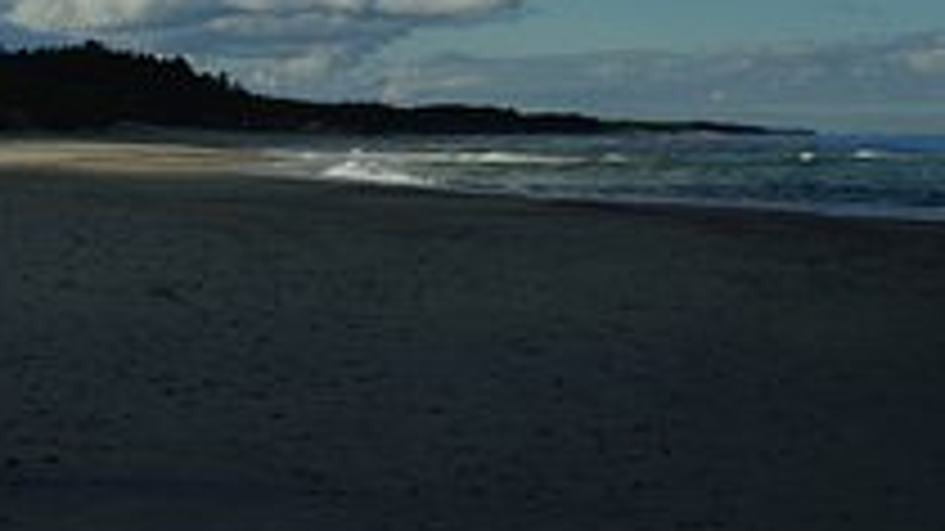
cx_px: 382
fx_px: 2680
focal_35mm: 107
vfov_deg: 11.1
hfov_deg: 20.0
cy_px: -81
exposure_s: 1/350
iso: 100
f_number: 9.5
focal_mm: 28
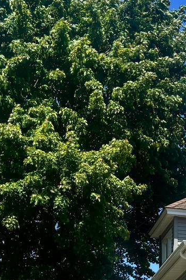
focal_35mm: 104
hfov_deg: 12.6
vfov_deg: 18.2
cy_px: 371
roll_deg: -1.0
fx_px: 806
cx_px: 270
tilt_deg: +4.8
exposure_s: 1/3106
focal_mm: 5.96
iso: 50
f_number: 1.6
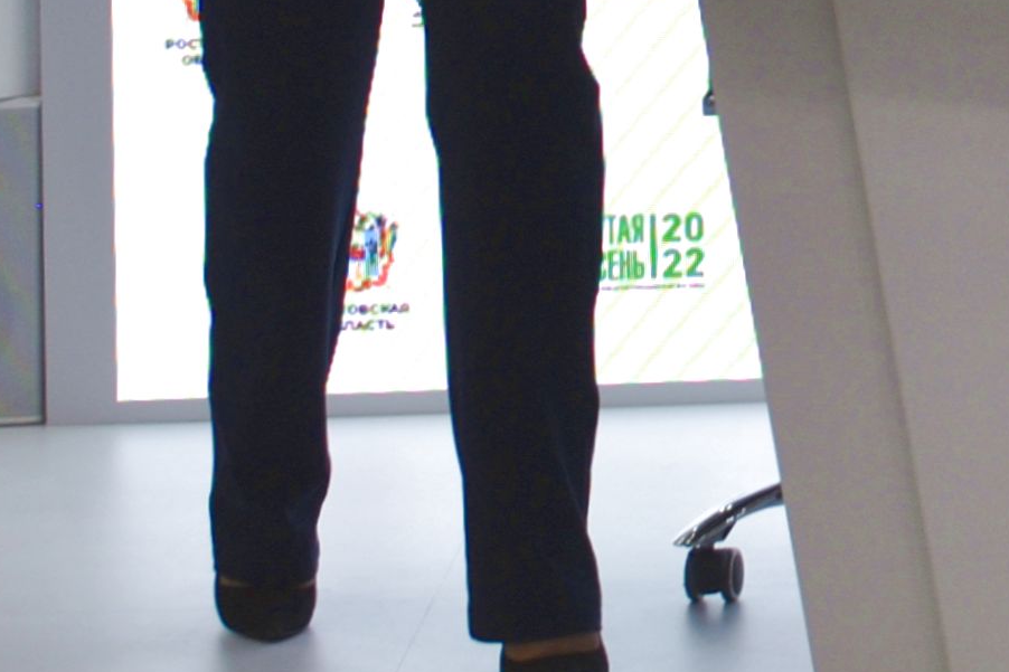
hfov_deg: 18.4
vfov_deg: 11.9
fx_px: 2998
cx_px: 1087
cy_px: -494
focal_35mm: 107
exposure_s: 1/100
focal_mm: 20
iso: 200
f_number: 5
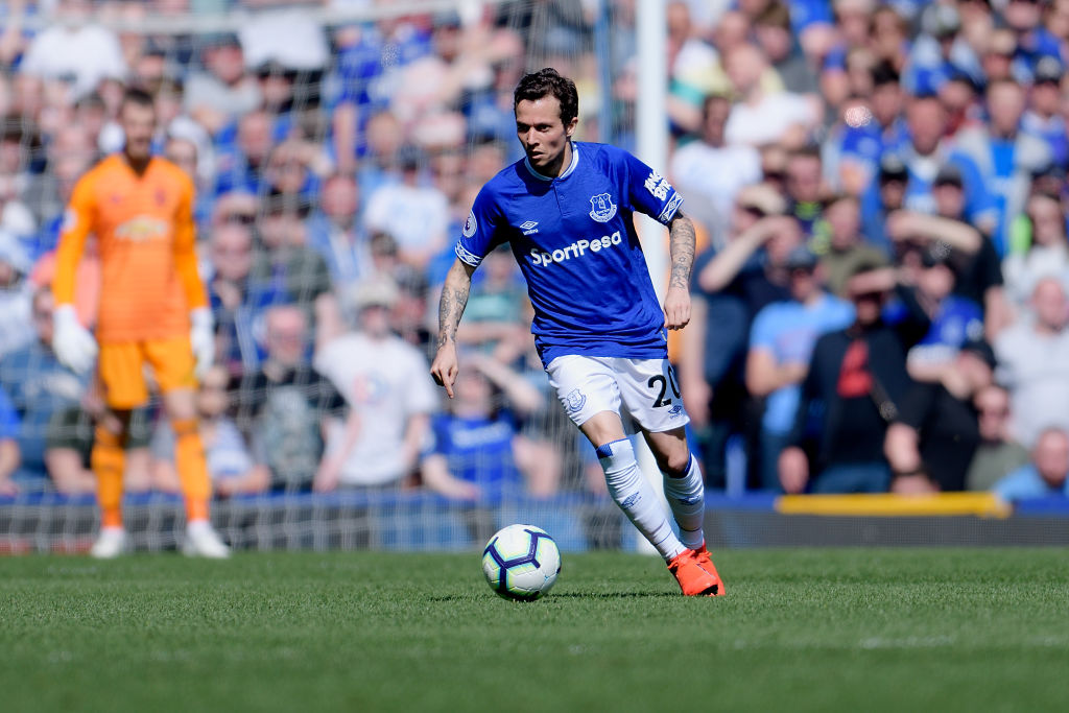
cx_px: 534
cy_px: 356
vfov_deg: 2.3
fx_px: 17818
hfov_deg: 3.4
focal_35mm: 600
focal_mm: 400
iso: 100
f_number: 2.8
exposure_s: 1/2000
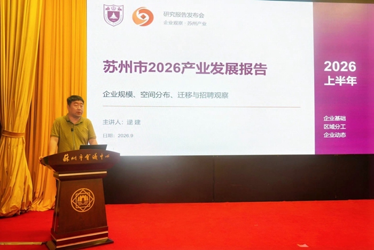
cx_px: 187
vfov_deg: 43.6
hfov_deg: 61.9
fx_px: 312
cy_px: 125
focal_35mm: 30
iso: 500
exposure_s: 1/50
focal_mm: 30
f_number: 4
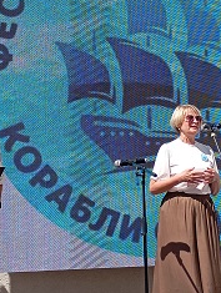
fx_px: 840
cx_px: 92
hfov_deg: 15.0
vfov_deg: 19.8
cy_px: 103
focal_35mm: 99
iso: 104
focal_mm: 4.27
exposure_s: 1/656
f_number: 1.8
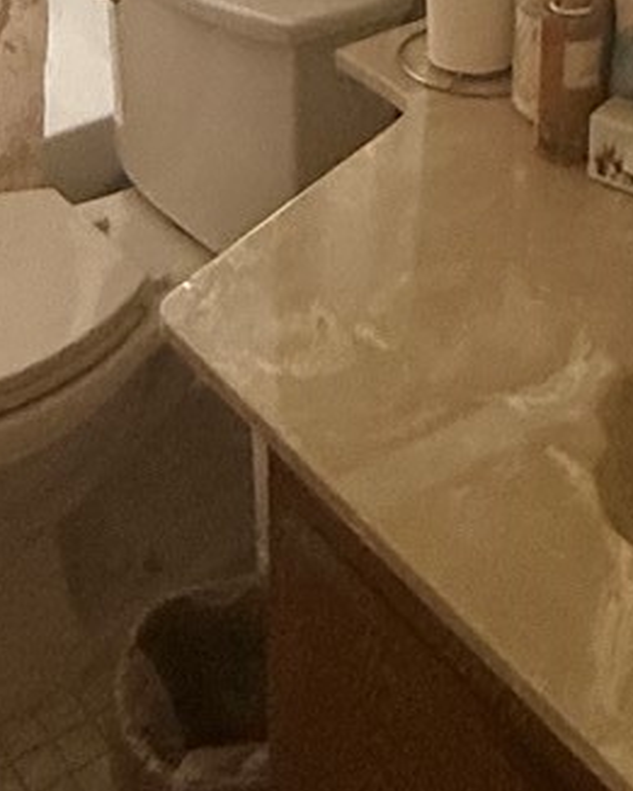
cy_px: -257
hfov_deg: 22.8
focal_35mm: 67
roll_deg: -2.3
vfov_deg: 24.4
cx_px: 318
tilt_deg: -13.6
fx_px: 1568
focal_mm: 2.22
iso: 400
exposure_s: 1/60
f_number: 2.2
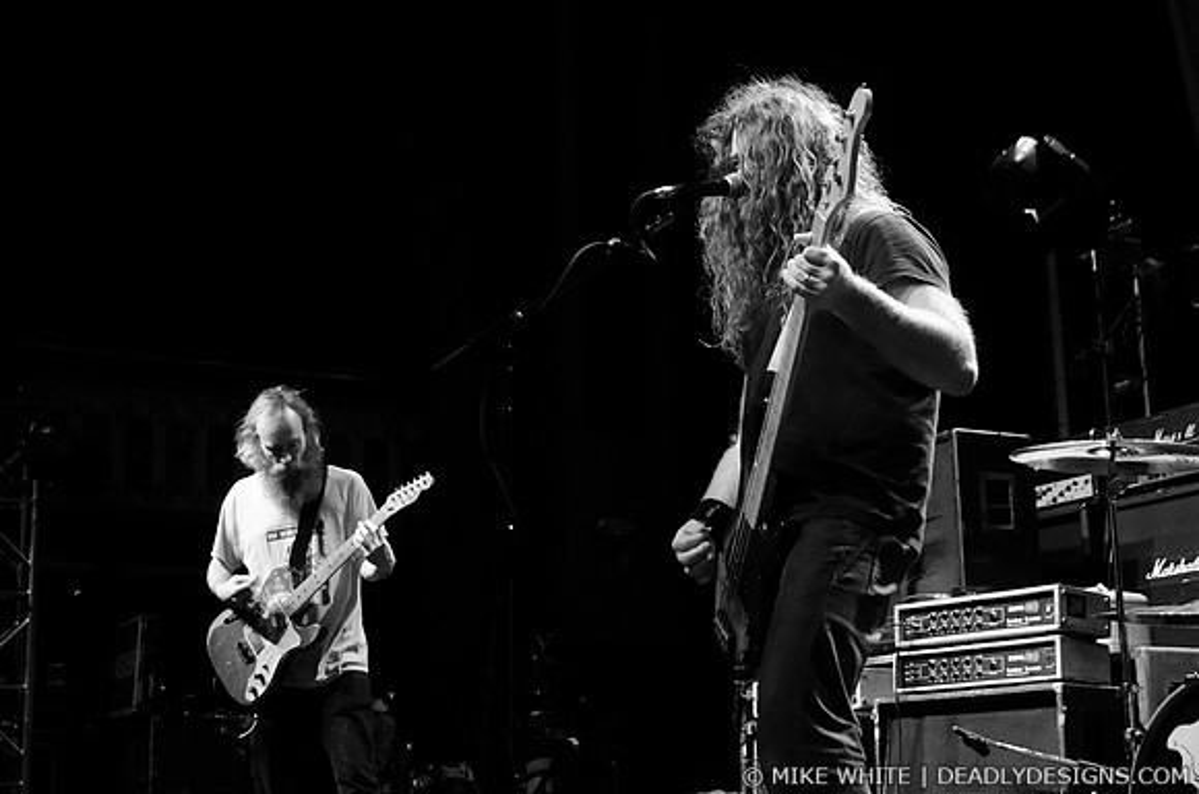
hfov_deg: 37.9
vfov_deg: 25.6
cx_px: 600
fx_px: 1745
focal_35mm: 52
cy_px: 397
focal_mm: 35
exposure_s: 1/250
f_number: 2.8
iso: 2000
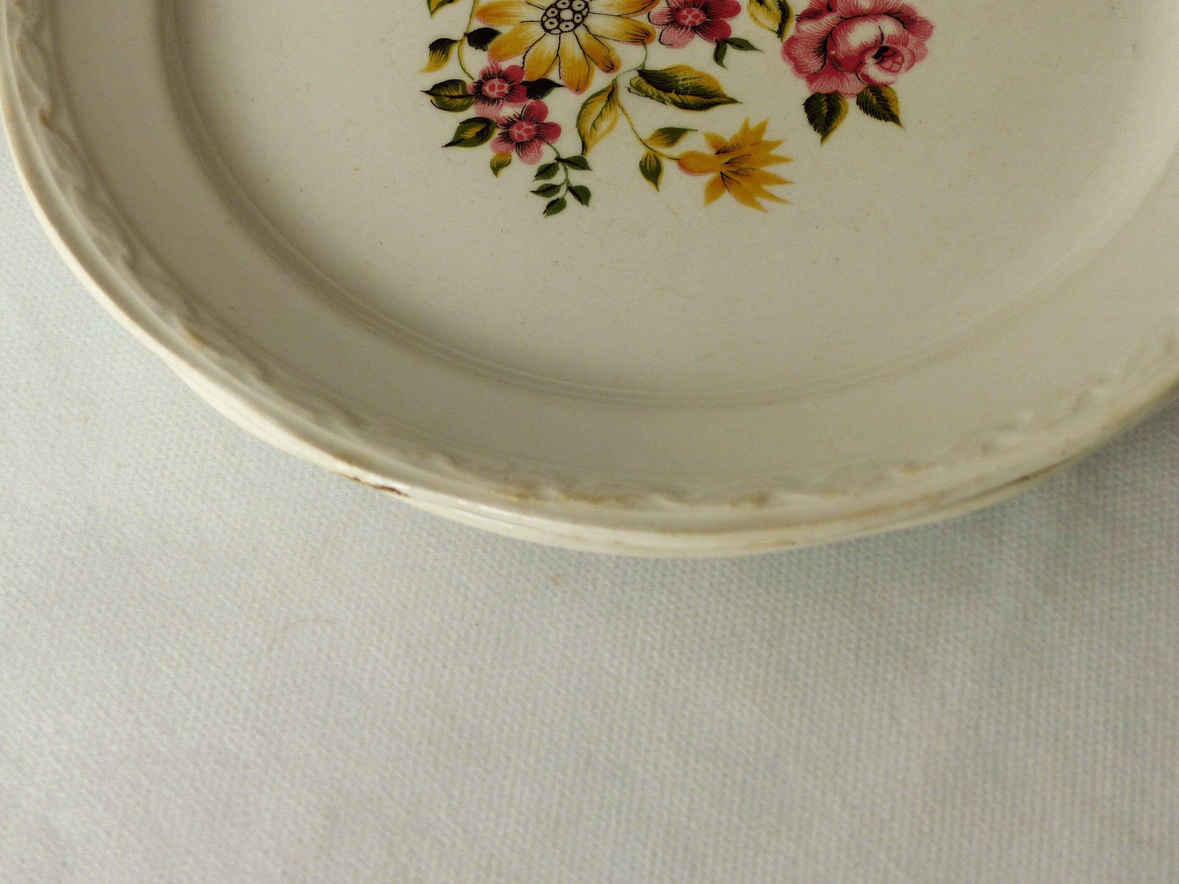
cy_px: 442
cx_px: 590
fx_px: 2384
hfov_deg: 27.8
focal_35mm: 70
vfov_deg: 21.0
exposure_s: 1/125
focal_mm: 11.9
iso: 100
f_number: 2.8
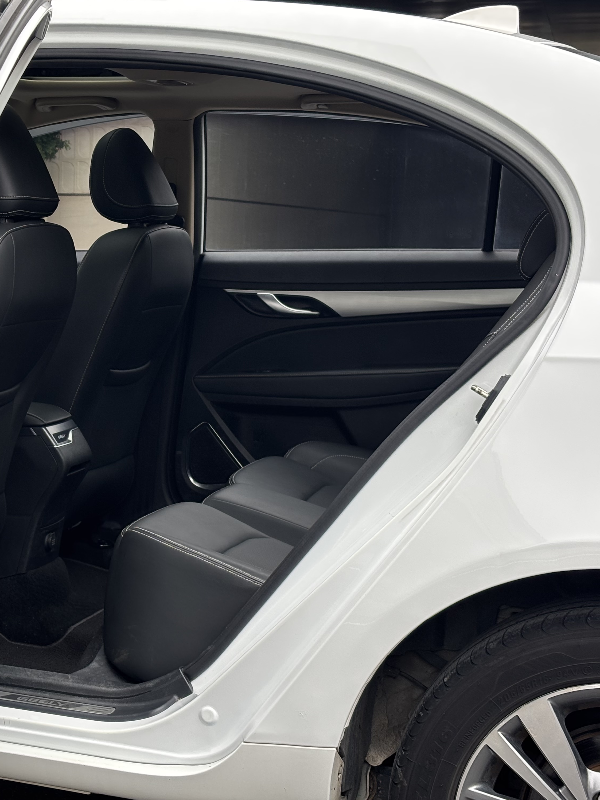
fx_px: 1618
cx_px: 89
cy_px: 397
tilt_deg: -5.8
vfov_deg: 27.8
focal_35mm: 70
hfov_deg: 20.7
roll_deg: -1.8
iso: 32
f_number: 1.6
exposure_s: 1/340
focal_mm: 5.96
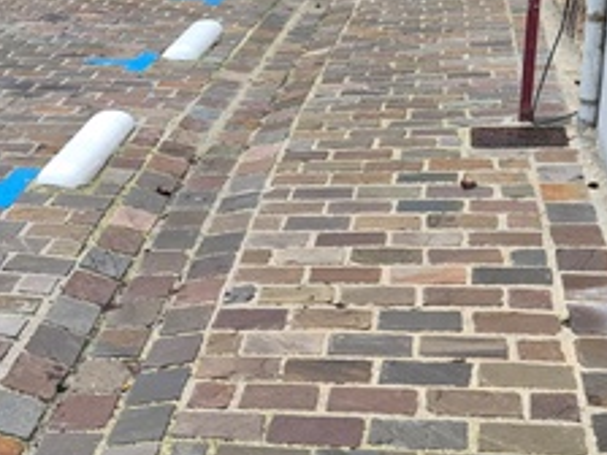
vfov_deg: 18.0
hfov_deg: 22.2
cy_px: 228
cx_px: -100
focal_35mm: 82
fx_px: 1438
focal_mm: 5.4
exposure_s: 1/180
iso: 160
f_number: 1.8
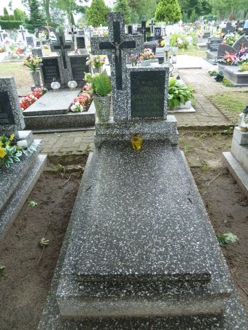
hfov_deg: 54.9
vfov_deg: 69.4
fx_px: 239
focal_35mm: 25
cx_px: 124
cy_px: 165
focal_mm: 4.1
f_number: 3.3
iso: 160
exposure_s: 1/60
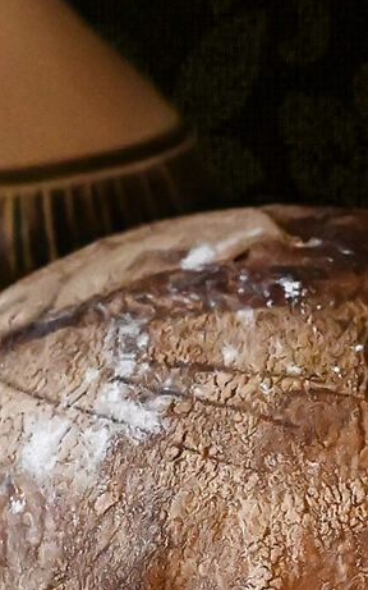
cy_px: -211
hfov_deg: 8.1
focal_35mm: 159
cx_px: 548
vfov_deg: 12.7
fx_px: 2552
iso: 12800
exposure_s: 1/400
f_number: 4.5
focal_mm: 30
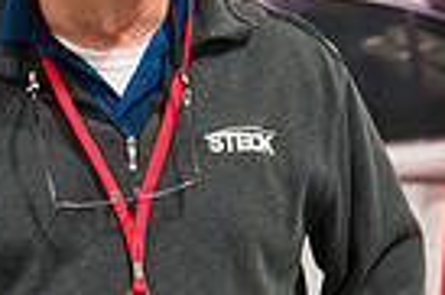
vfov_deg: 10.1
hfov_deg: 15.2
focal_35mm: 135
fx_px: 1667
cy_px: 91
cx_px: 218
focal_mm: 32
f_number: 3.2
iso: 3200
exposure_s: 1/250
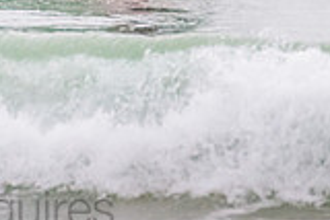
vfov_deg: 0.6
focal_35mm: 2220
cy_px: -202
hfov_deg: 0.9
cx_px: 87
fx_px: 20368
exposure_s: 1/1000
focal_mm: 500
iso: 900
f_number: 5.6
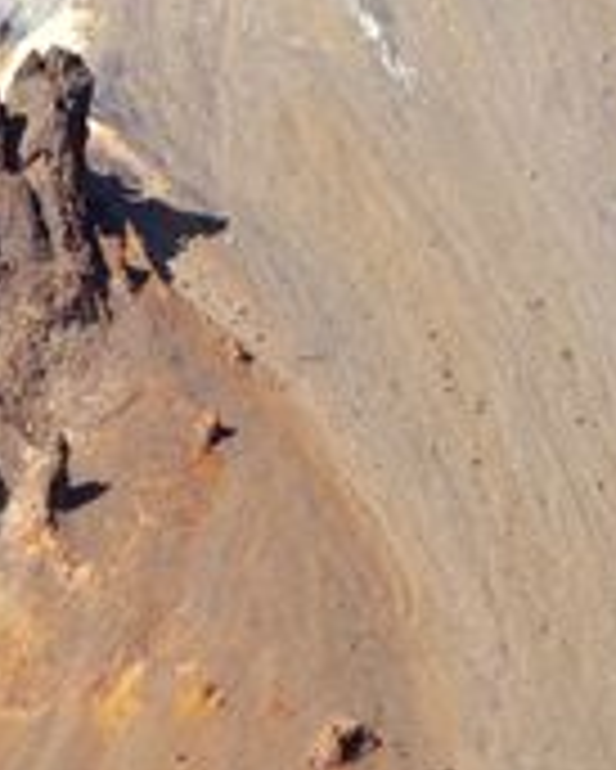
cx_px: 261
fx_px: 9995
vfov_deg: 4.4
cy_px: 272
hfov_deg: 3.5
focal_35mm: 439
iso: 200
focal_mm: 80
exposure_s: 1/1250
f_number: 5.6
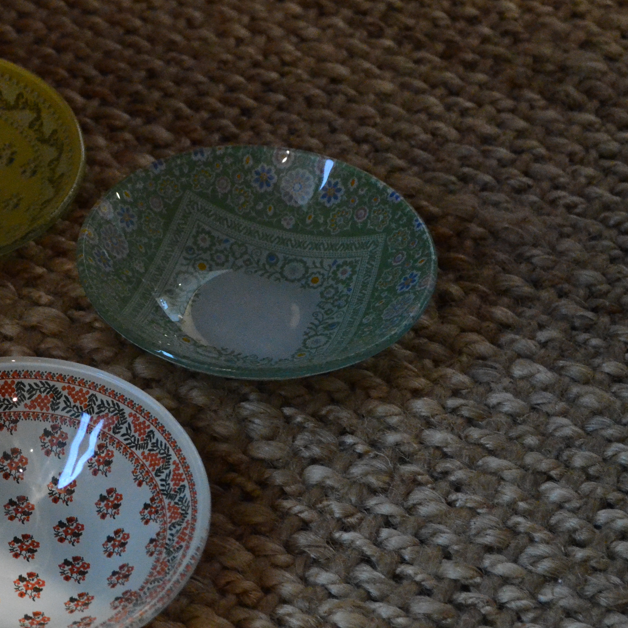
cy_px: 328
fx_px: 2463
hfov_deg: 14.3
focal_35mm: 120
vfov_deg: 14.5
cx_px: -31
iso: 6400
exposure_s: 1/125
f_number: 5.6
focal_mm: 44
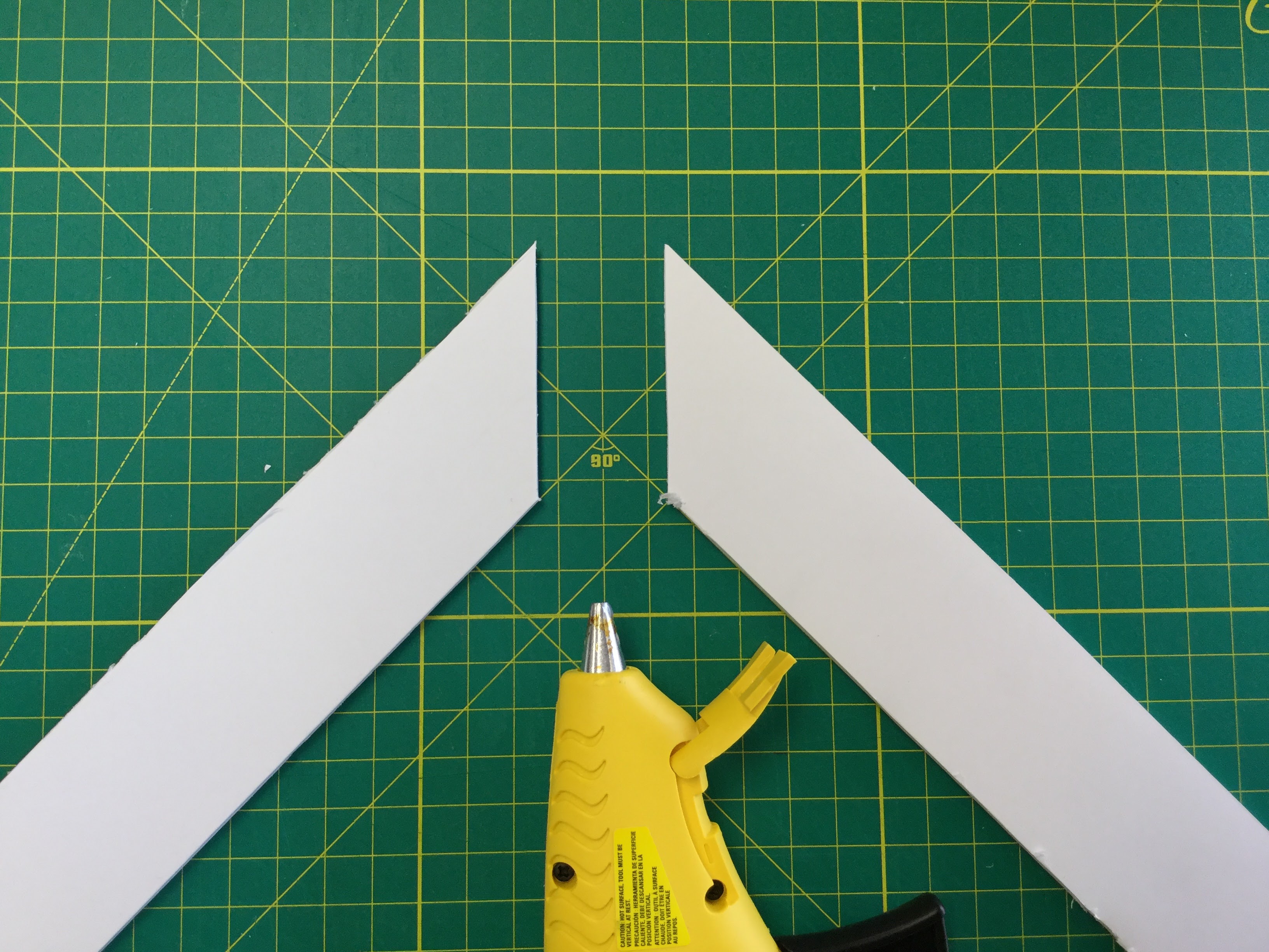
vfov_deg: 45.4
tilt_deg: -85.3
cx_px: 634
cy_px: 476
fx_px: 1136
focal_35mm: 31
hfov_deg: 58.4
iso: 25
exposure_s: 1/30
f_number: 2.4
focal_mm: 3.3
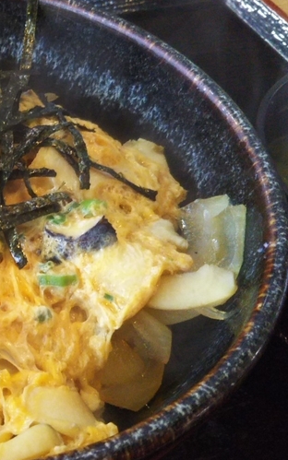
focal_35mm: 51
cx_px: -70
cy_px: 230
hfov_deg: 23.0
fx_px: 640
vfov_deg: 39.6
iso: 250
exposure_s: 1/30
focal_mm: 4
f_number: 2.2
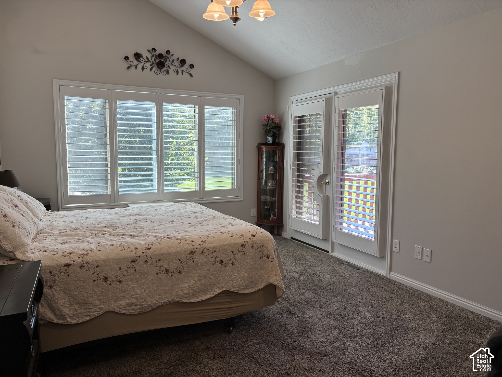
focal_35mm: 26
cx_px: 251
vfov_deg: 53.1
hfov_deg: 67.3
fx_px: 377
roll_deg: -0.3
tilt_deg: -5.1
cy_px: 188
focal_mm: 5.96
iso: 40
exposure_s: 1/198
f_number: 1.6
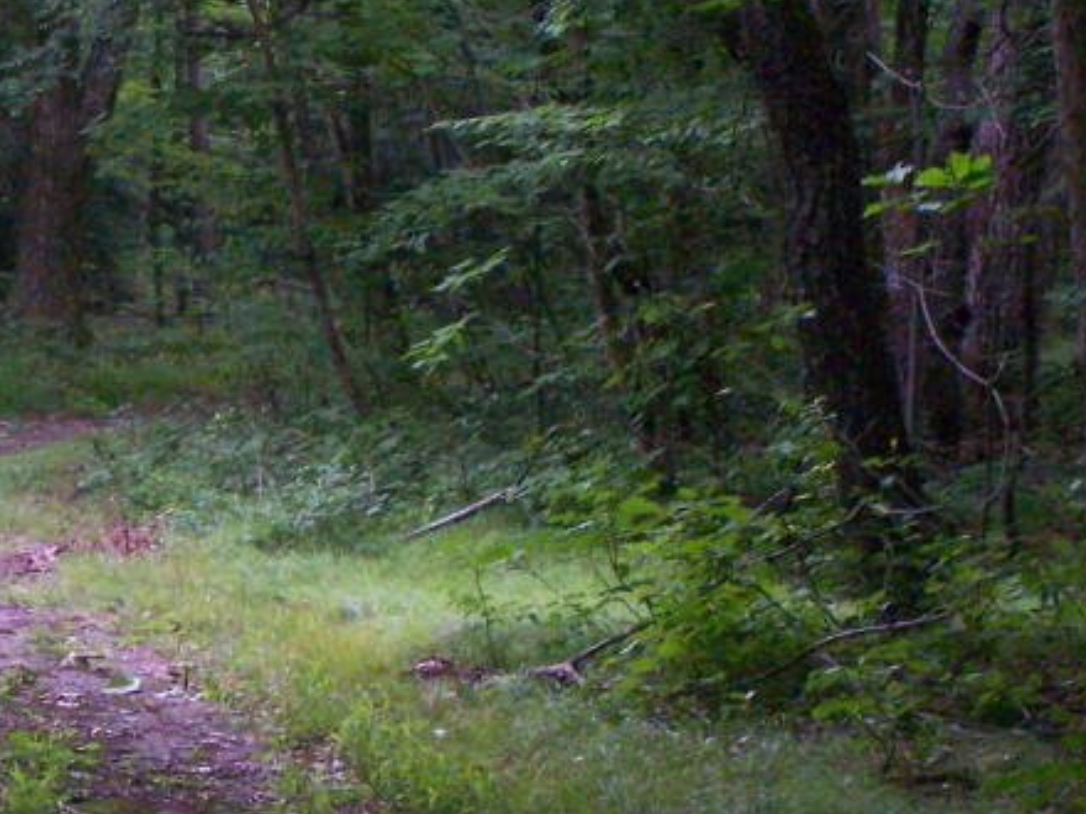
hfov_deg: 10.3
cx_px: -44
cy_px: 464
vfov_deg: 7.8
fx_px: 5992
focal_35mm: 191
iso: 400
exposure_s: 1/60
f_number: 3.2
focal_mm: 13.7
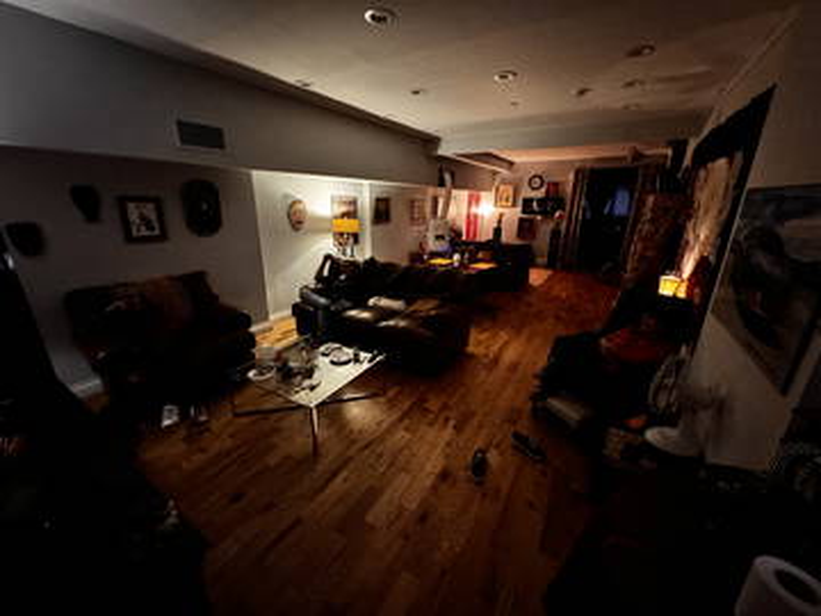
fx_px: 332
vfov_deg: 85.7
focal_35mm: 14
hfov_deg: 102.1
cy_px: 308
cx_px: 410
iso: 1250
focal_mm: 2.22
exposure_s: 1/30
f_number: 2.2
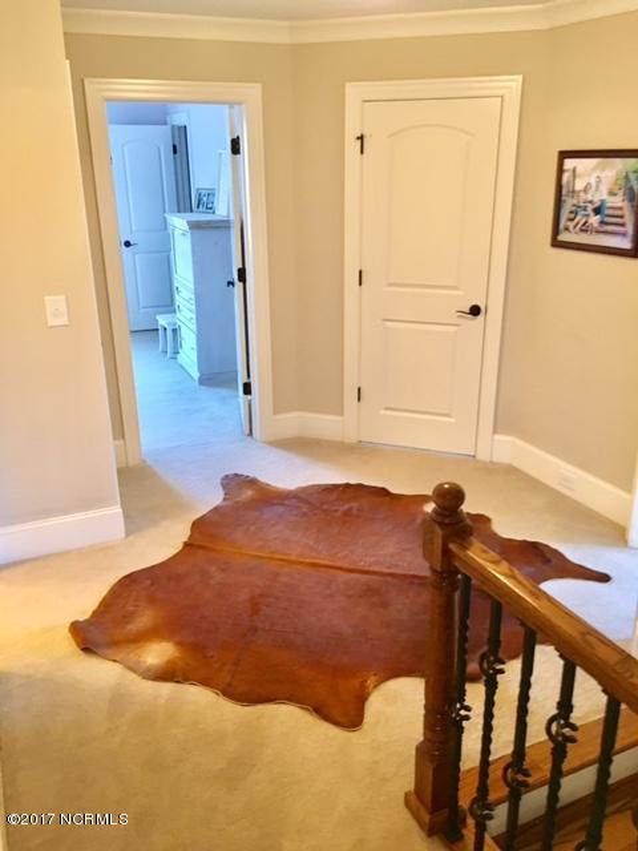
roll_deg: +0.8
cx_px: 319
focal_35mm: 29
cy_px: 426
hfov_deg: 48.2
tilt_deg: -21.2
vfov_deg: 61.7
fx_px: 713
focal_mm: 4.15
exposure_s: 1/24
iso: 200
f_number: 2.2
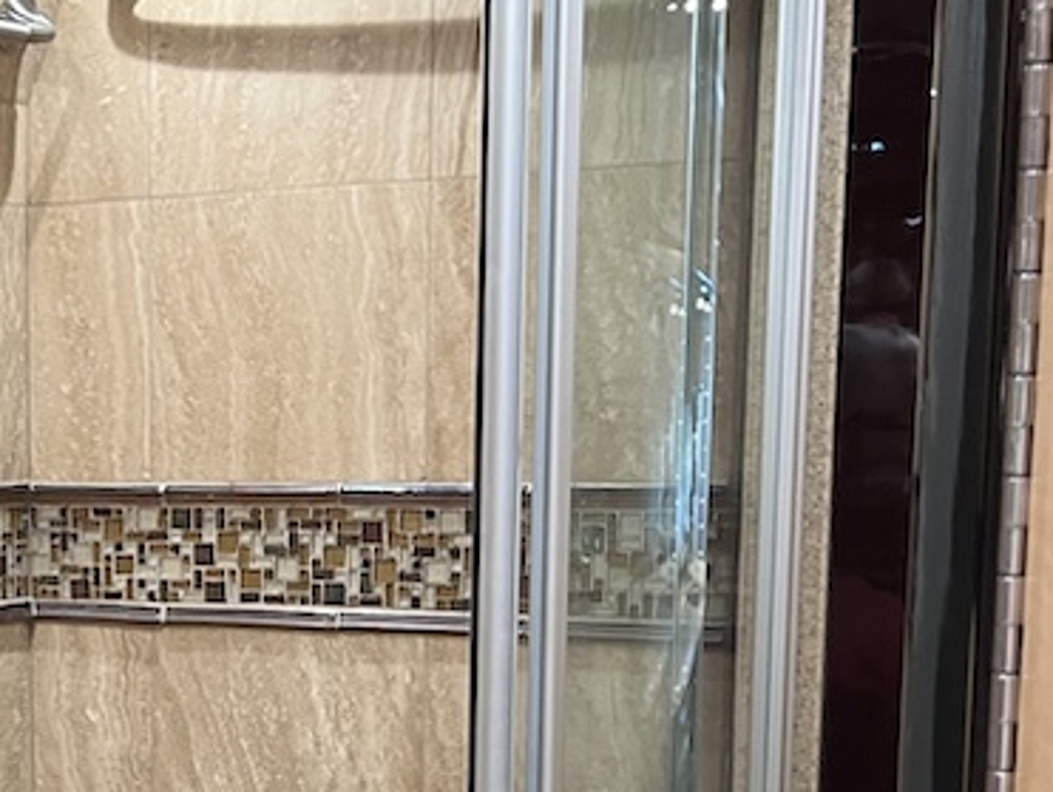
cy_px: 744
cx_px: -82
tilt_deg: -10.1
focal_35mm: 70
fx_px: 2131
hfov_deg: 25.8
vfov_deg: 20.5
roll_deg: +2.1
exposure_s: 1/40
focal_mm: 5.1
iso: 160
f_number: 1.6
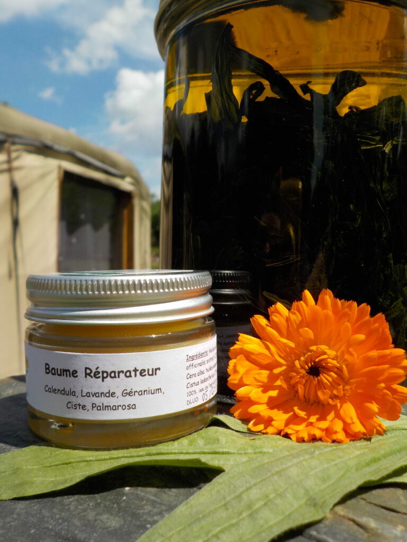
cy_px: 271
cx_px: 204
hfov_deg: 46.8
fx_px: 470
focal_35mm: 30
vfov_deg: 60.0
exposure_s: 1/2000
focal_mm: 4.1
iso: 125
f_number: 3.3
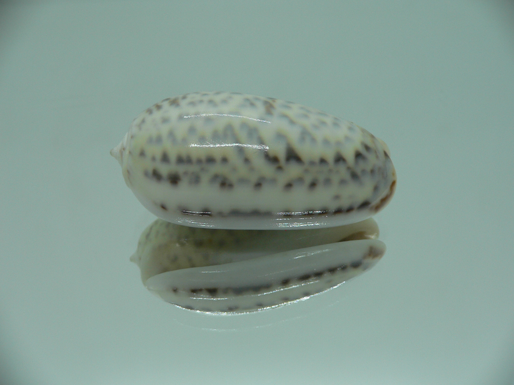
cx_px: 257
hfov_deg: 52.6
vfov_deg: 40.7
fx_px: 520
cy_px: 192
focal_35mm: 35
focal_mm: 4.6
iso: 80
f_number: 2.8
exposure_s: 1/60
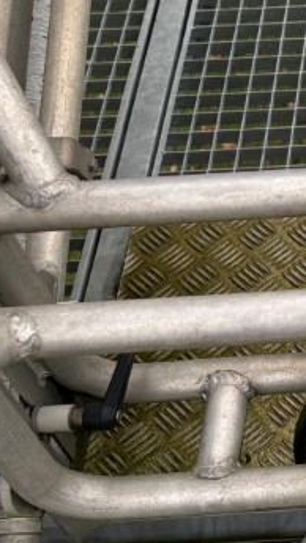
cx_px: 612
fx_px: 1212
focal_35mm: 84
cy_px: 101
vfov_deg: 24.8
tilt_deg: -48.5
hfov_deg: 12.6
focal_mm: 5.96
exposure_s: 1/134
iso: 32
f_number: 1.6
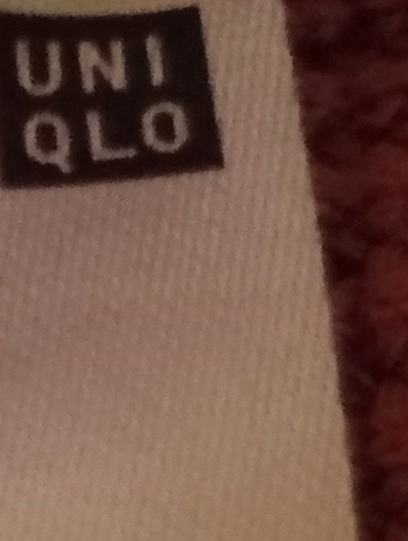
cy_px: 1535
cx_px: -456
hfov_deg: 6.7
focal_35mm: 215
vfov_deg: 8.1
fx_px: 3368
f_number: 1.8
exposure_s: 1/33.3
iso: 375
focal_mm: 3.84
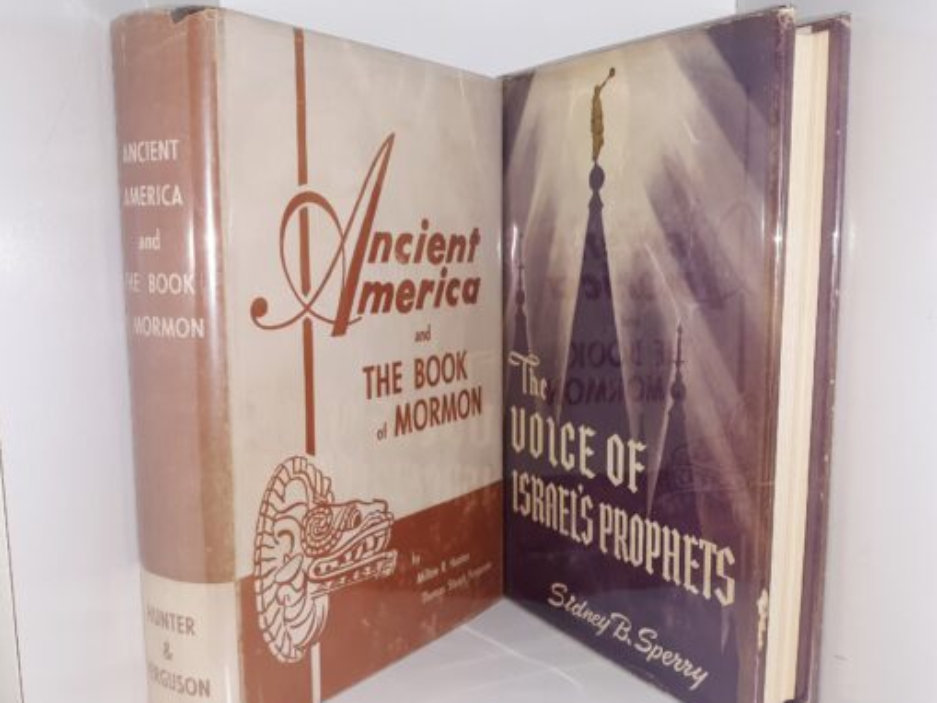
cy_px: 377
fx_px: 893
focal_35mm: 33
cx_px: 492
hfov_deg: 55.3
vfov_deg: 42.9
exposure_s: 1/120
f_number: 1.7
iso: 64
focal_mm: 3.7
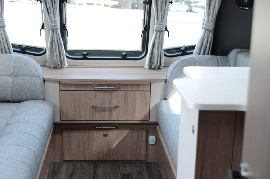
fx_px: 494
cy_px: 90
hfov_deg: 30.6
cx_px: 135
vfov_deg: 20.5
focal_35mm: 66
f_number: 2.8
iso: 100
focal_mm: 44
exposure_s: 1/25
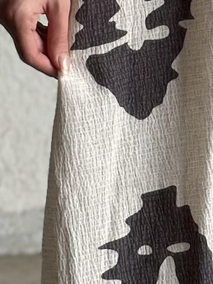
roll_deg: -1.5
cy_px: 80
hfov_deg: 5.2
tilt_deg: -32.5
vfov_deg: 6.9
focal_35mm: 285
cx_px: 241
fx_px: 2339
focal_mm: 6.86
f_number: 1.78
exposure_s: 1/121
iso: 64
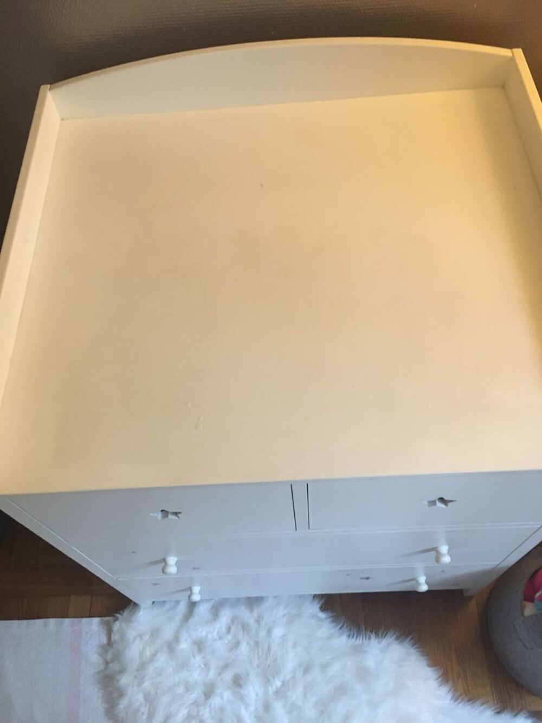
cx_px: 271
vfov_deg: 61.7
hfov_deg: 48.2
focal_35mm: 29
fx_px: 605
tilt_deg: -62.3
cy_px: 362
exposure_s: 1/33
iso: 200
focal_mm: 4.15
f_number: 2.2
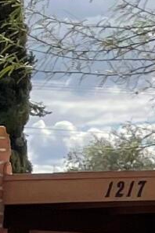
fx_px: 1763
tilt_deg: +7.6
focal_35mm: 273
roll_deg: +0.0
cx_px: 1144
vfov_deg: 7.5
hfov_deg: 3.7
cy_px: 112
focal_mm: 4.2
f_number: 1.6
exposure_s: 1/4651
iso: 32
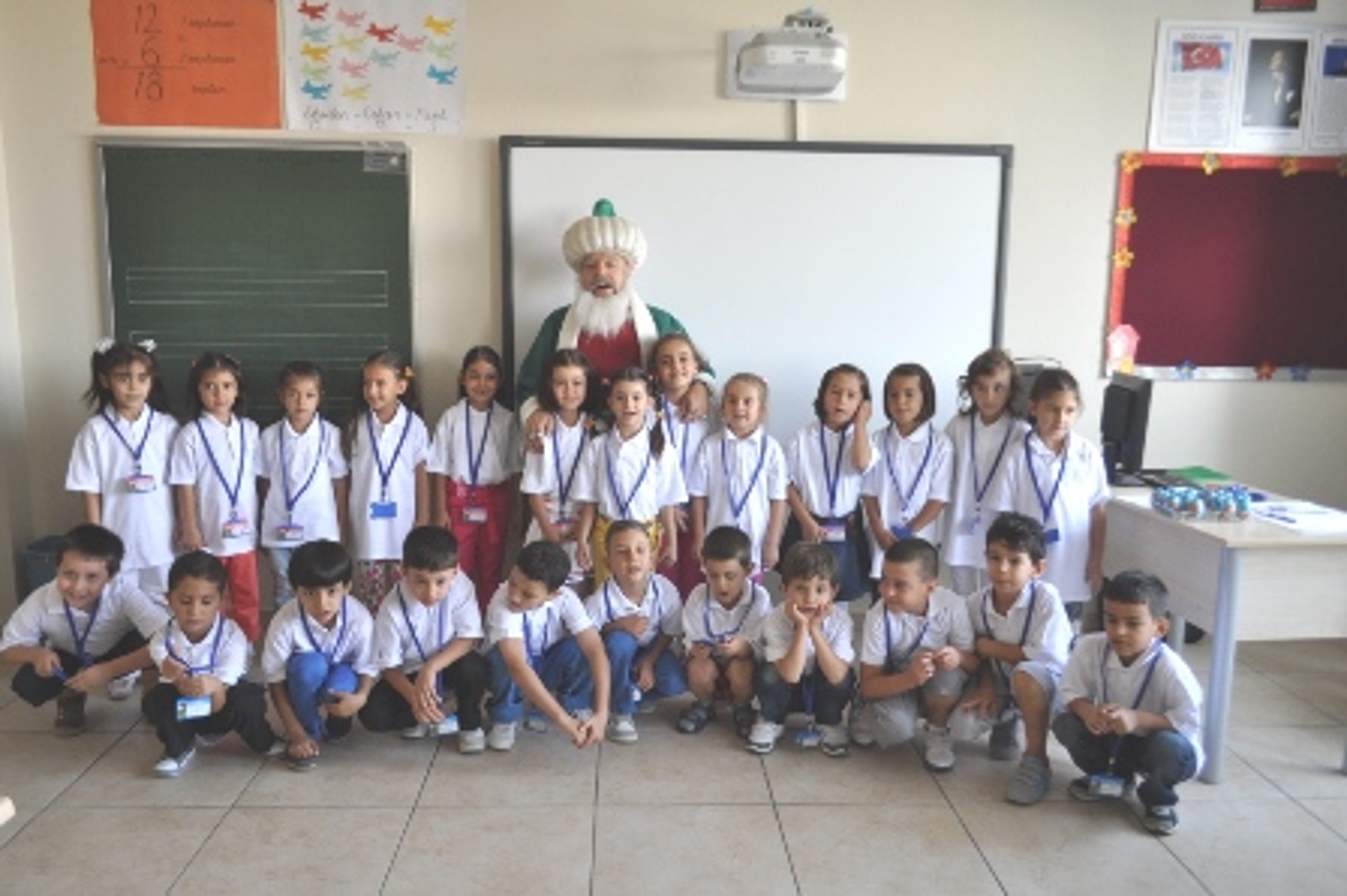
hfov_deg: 67.4
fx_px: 1009
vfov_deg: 47.9
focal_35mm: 27
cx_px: 674
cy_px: 448
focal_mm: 18
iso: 450
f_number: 4
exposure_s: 1/60
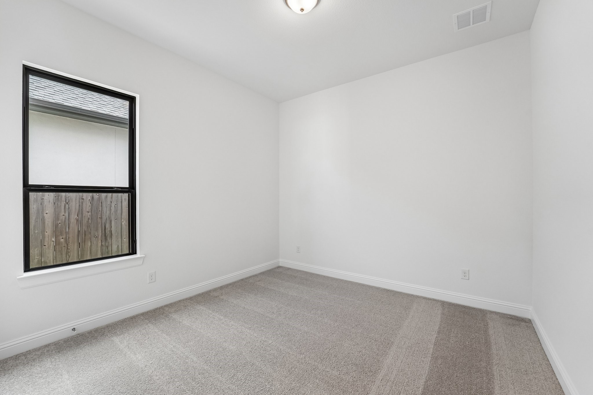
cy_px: 198
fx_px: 231
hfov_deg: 104.3
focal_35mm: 14
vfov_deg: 81.2
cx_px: 296
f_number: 8
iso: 500
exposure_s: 1/60
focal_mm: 14
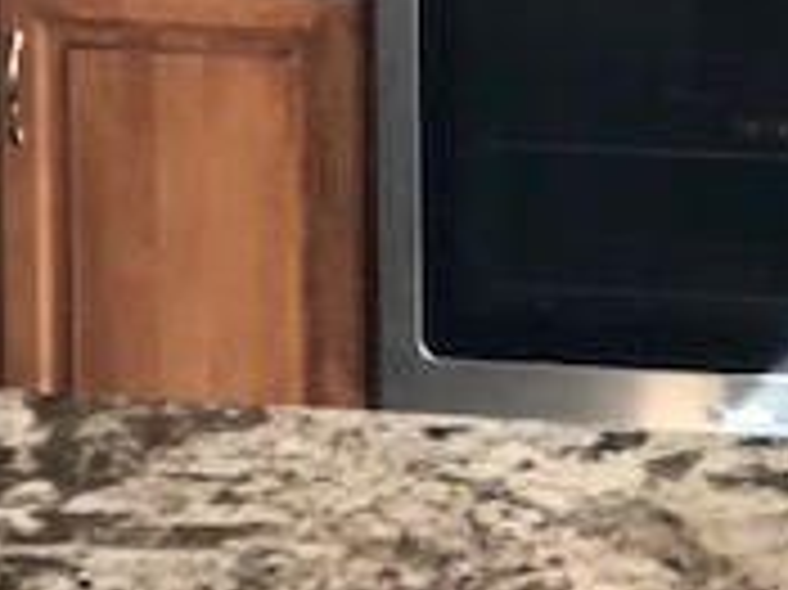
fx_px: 4754
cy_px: -383
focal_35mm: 209
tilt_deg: -5.2
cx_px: 671
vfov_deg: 7.0
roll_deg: -0.1
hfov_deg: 9.4
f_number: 2.8
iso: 200
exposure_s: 1/30
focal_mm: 6.6
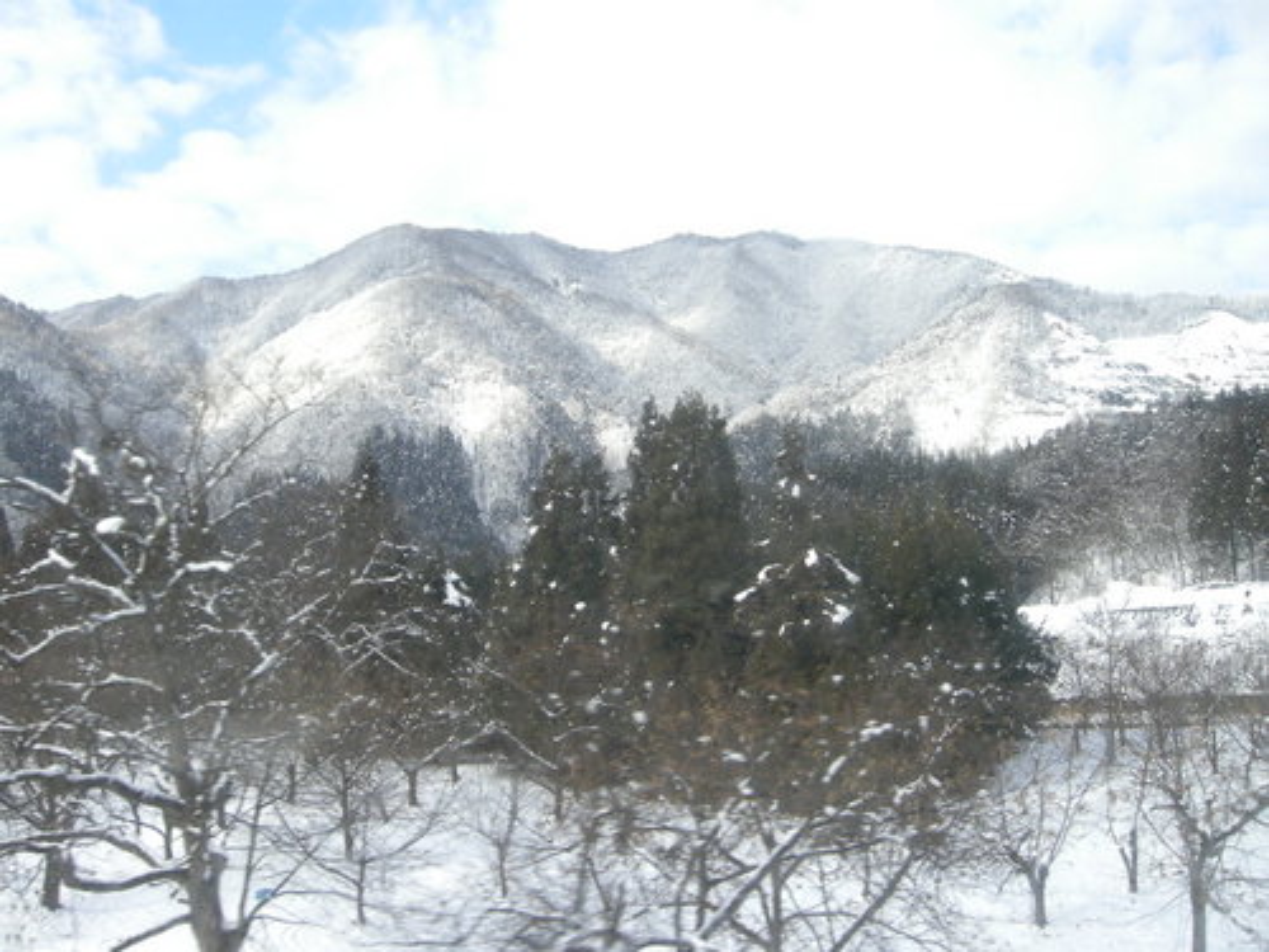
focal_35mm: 35
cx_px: 634
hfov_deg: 52.6
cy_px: 476
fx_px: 1283
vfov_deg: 40.7
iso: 64
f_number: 4.3
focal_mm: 7.5
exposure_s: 1/140
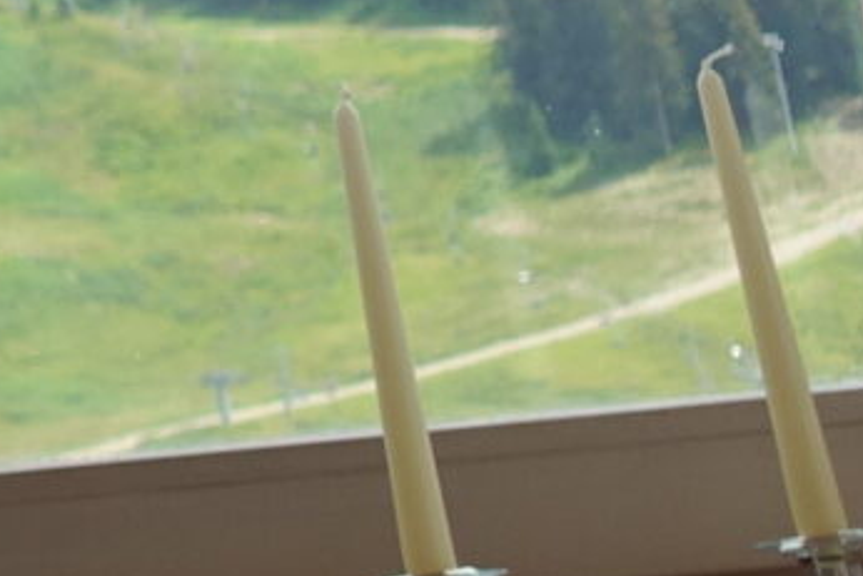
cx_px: -2075
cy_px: -1073
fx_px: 7098
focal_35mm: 296
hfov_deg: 6.2
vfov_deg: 4.5
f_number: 2.8
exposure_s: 1/800
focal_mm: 14.7
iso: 125
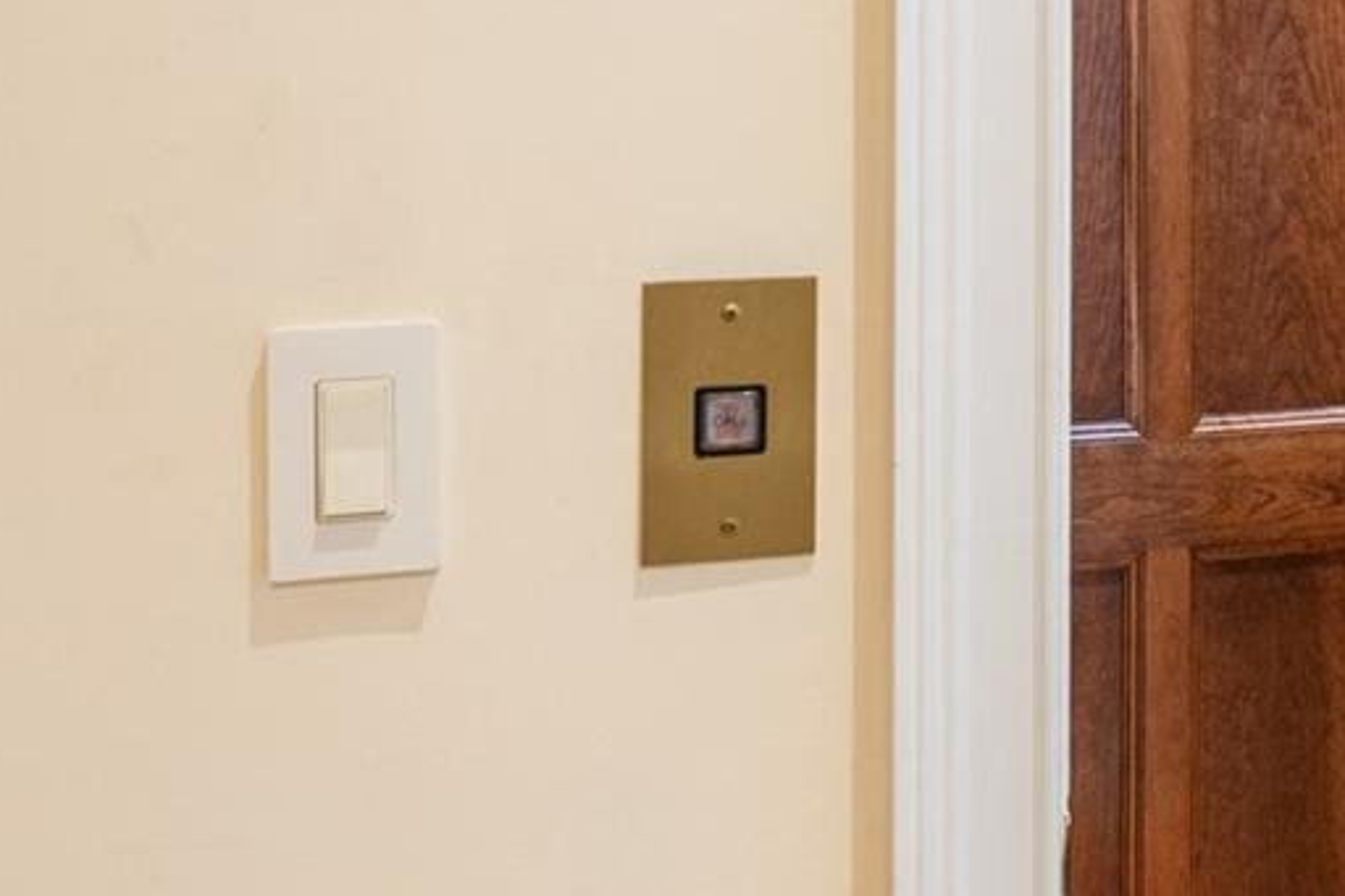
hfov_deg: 28.6
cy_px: 20
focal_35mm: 64
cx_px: 1474
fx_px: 2390
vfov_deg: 20.6
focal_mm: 16
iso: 250
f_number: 6.3
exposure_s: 1/2.5
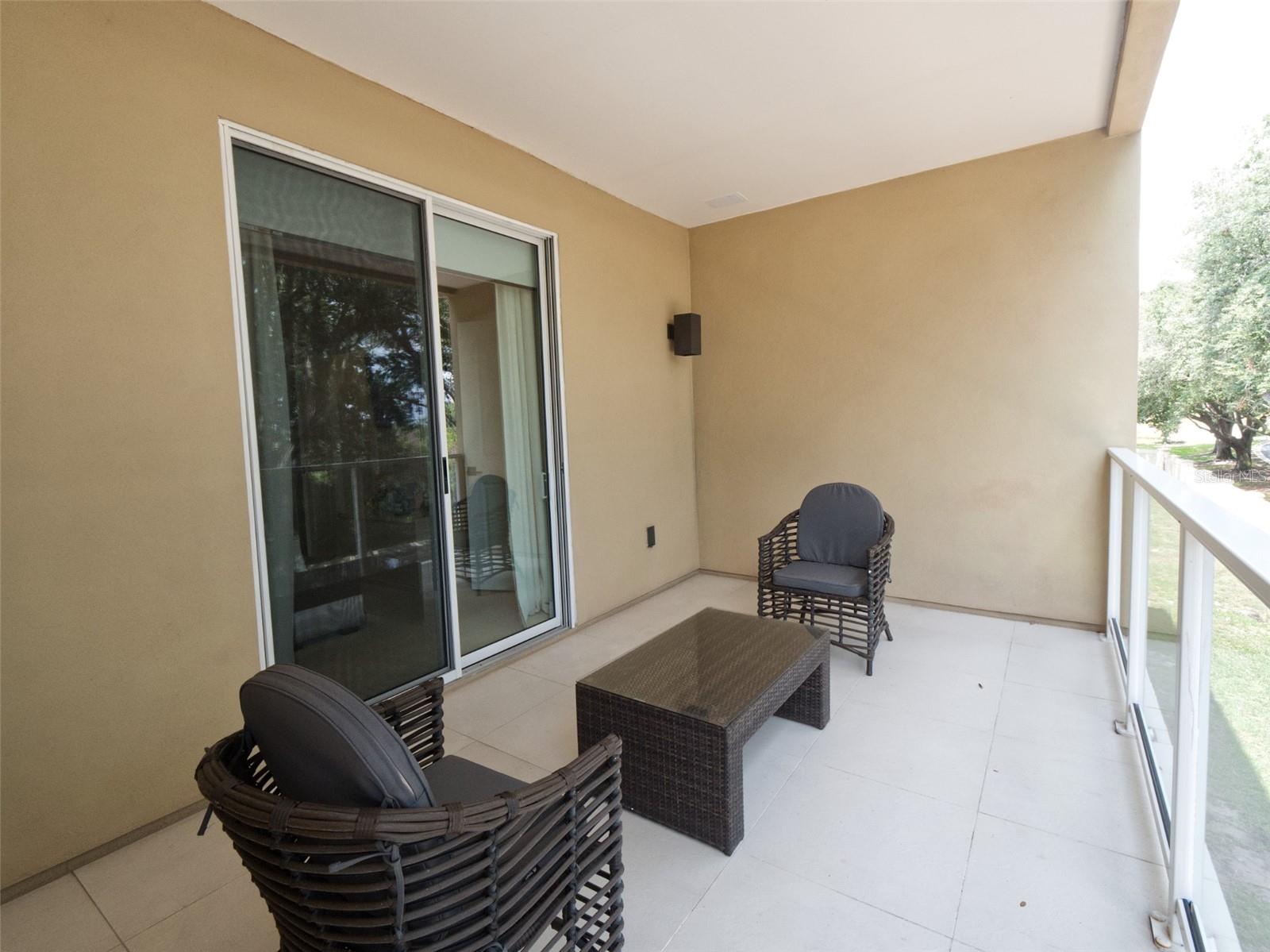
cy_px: 476
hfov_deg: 94.5
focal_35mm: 16
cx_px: 635
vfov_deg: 78.1
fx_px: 587
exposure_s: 1/125
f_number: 9
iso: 1600
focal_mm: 8
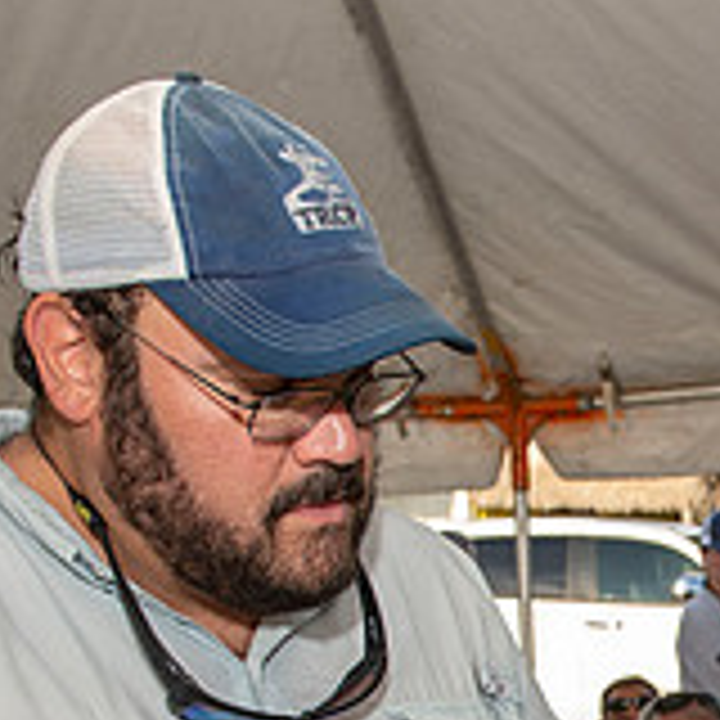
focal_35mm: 74
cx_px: 814
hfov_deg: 22.0
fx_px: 1741
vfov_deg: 22.0
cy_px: 810
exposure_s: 1/250
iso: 50
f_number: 5
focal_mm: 24
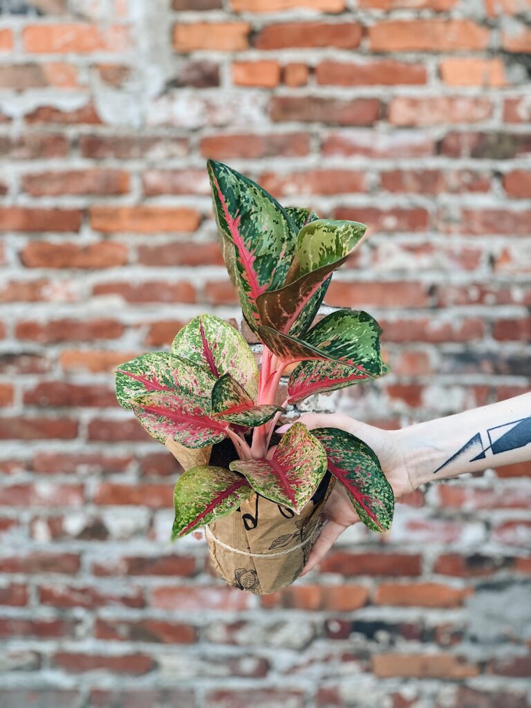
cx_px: 266
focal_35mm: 52
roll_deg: -0.1
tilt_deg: -6.9
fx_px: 1064
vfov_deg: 36.8
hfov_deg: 28.0
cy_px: 354
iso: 32
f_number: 2.4
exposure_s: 1/122
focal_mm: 6
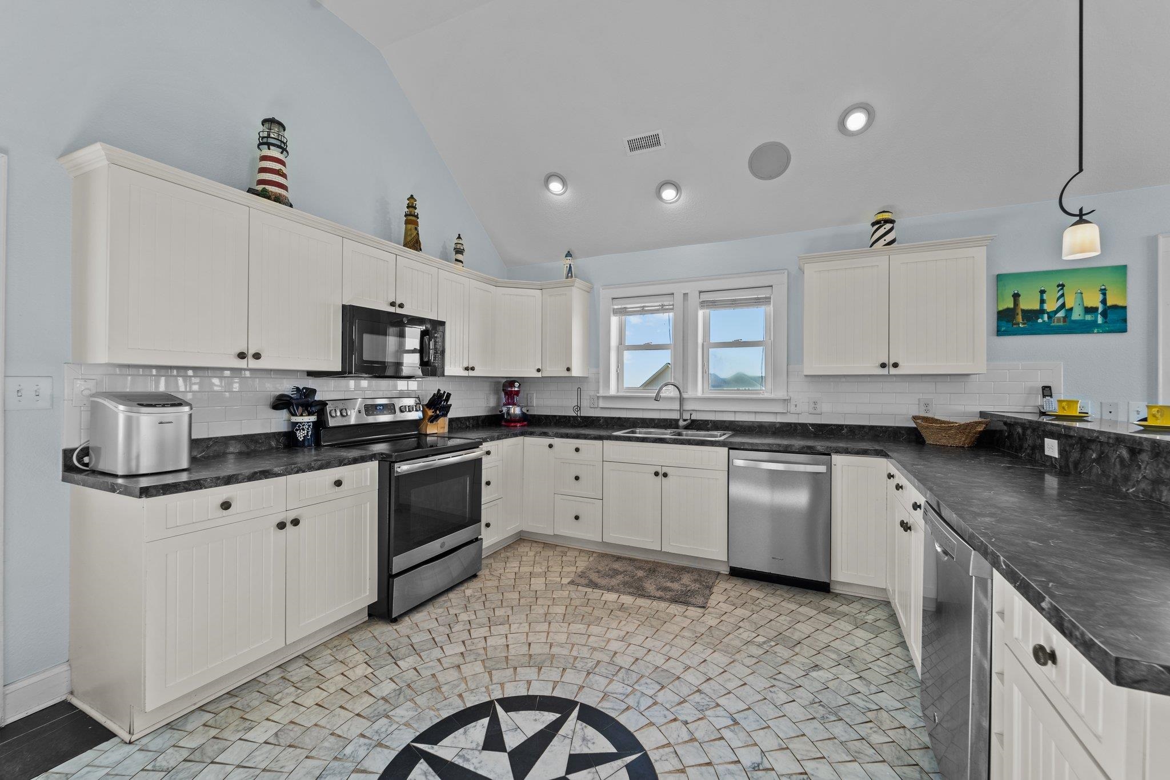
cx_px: 585
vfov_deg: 81.2
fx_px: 455
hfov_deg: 104.3
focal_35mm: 14
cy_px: 390
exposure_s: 1/5
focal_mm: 14
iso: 100
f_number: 8
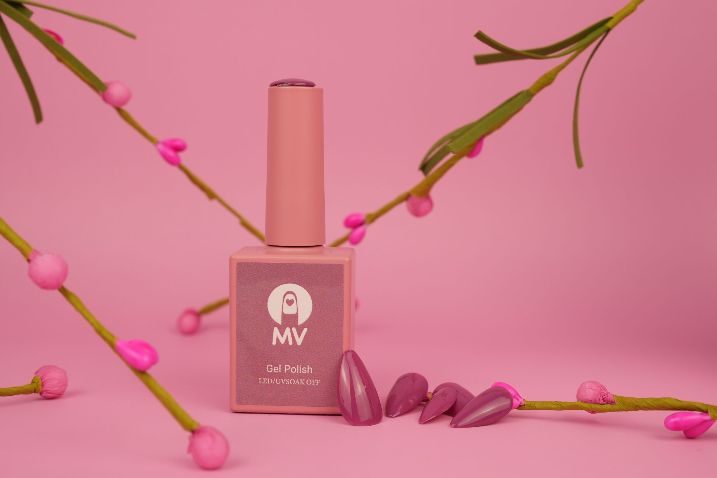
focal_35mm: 52
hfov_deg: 38.2
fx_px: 1036
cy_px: 239
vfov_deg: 26.0
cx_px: 358
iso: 400
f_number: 5.6
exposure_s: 1/250
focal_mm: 35
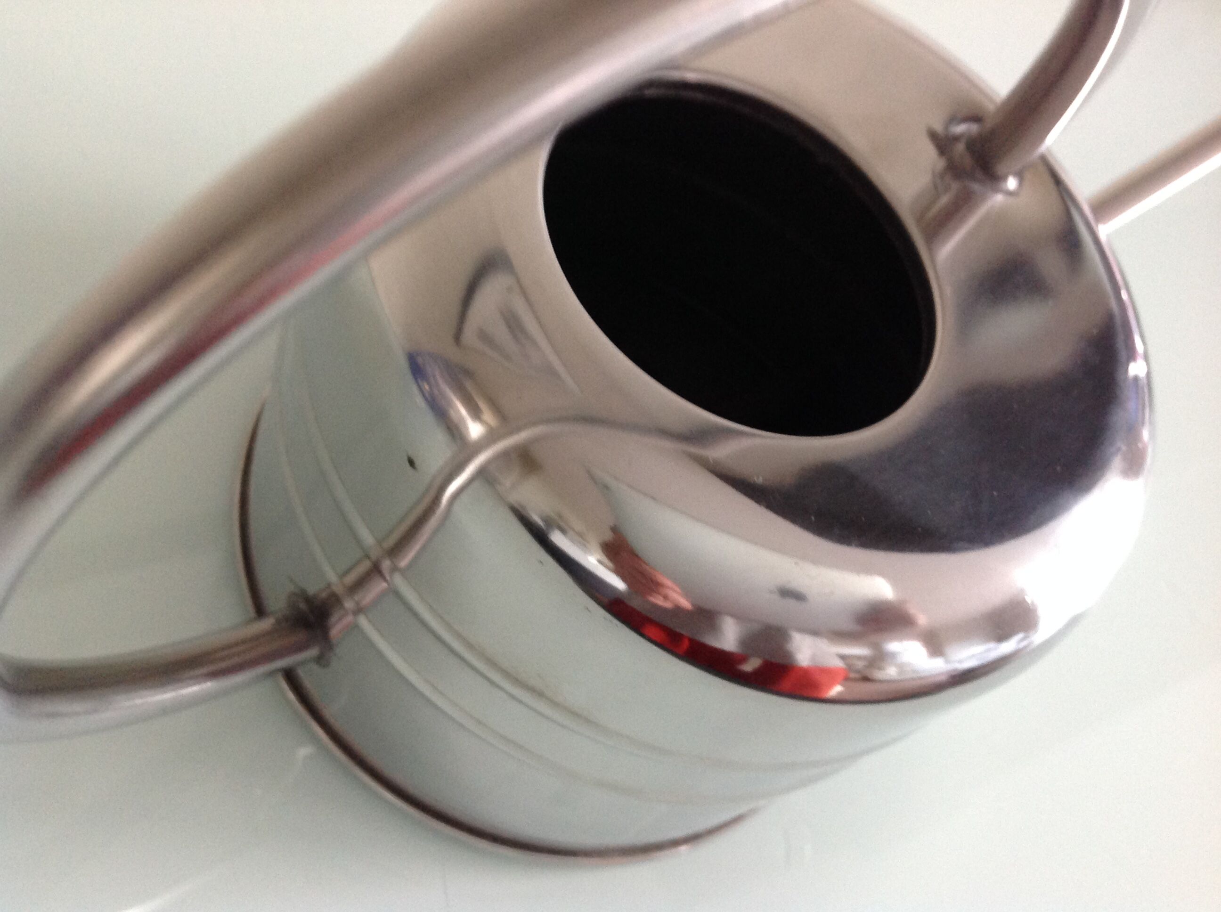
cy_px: 456
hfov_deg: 52.7
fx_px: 1233
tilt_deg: -53.9
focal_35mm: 35
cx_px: 610
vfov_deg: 40.6
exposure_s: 1/15
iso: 200
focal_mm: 4.28
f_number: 2.4
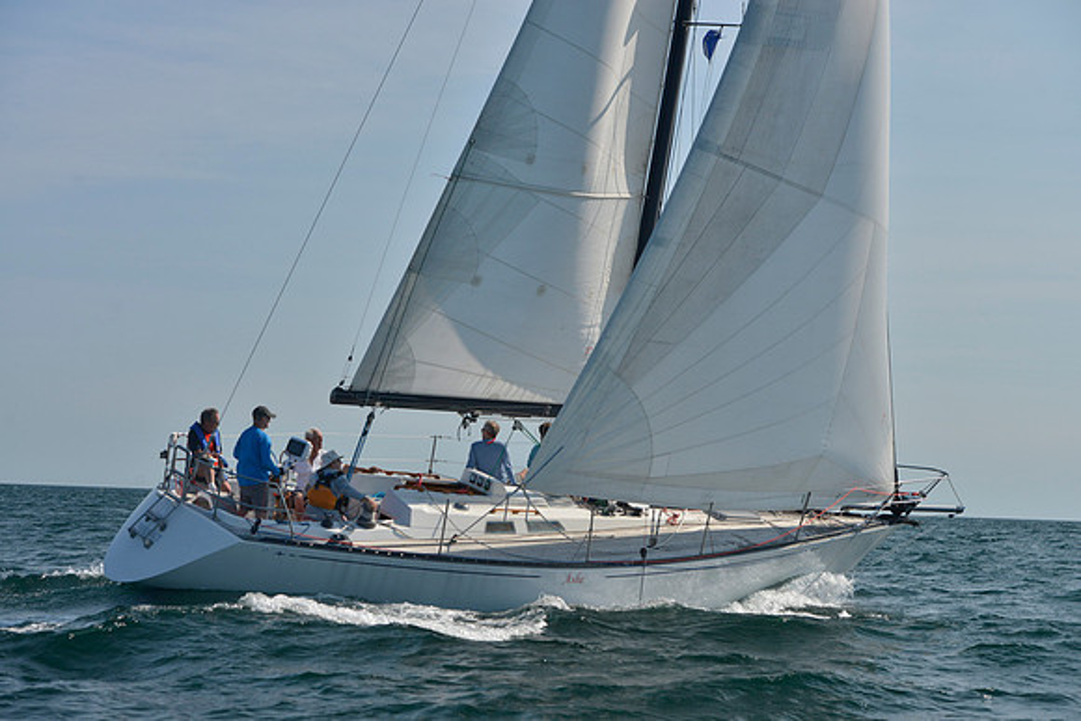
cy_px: 360
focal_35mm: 70
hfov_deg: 28.8
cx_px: 540
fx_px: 2102
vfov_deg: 19.5
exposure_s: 1/1000
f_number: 7.1
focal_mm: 70
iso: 400
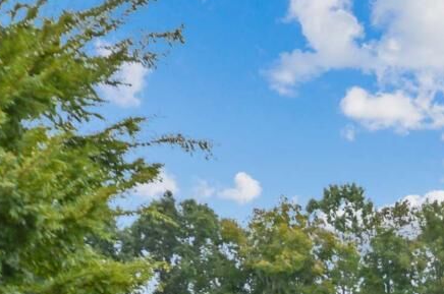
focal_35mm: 99
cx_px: 303
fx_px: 1219
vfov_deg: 13.5
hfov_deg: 20.6
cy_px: 322
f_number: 8
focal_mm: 24
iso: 200
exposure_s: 1/250
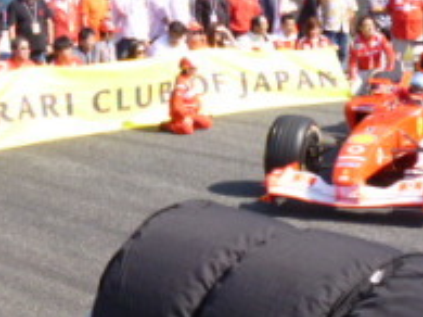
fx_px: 1197
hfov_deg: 20.0
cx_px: 163
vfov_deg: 14.4
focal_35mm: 98
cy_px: -110
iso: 100
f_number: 3.1
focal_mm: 6.4
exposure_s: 1/500
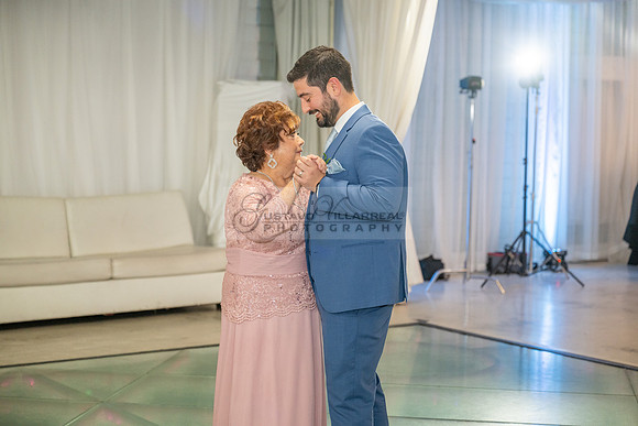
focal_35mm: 70
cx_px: 319
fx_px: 1241
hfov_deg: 28.8
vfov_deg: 19.5
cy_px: 213
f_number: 2.8
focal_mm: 70
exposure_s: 1/160
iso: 1000
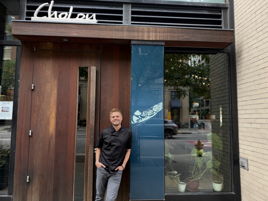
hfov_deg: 71.6
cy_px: 100
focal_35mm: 24
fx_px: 186
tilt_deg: +4.7
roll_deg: -0.6
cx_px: 134
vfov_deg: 56.8
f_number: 1.78
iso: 200
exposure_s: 1/120
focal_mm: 6.76
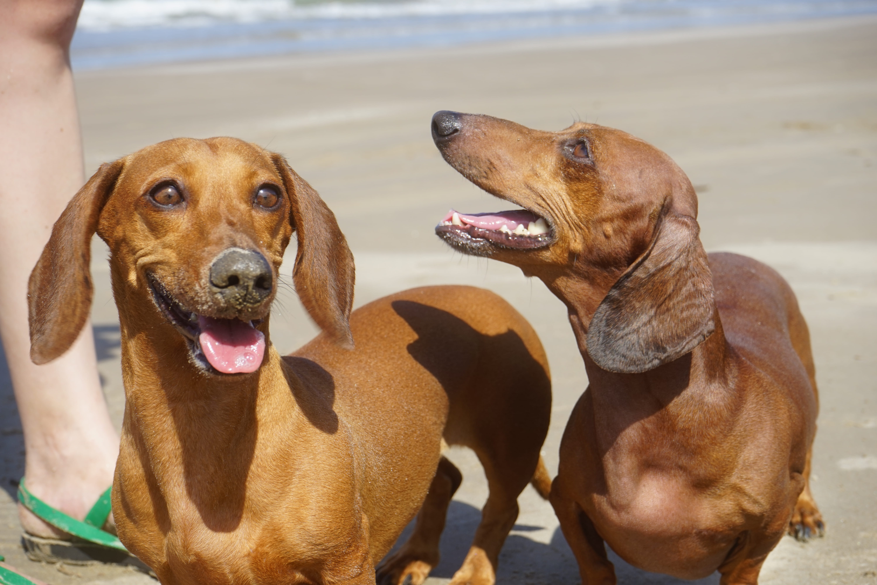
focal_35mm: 70
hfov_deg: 28.8
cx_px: 438
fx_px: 1705
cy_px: 292
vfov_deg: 19.5
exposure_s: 1/125
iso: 100
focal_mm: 70
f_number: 10
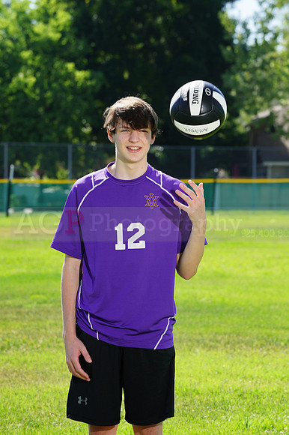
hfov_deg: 7.0
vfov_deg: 10.5
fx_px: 2363
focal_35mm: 196
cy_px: 218
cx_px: 144
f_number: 11
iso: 200
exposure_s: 1/200
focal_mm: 196
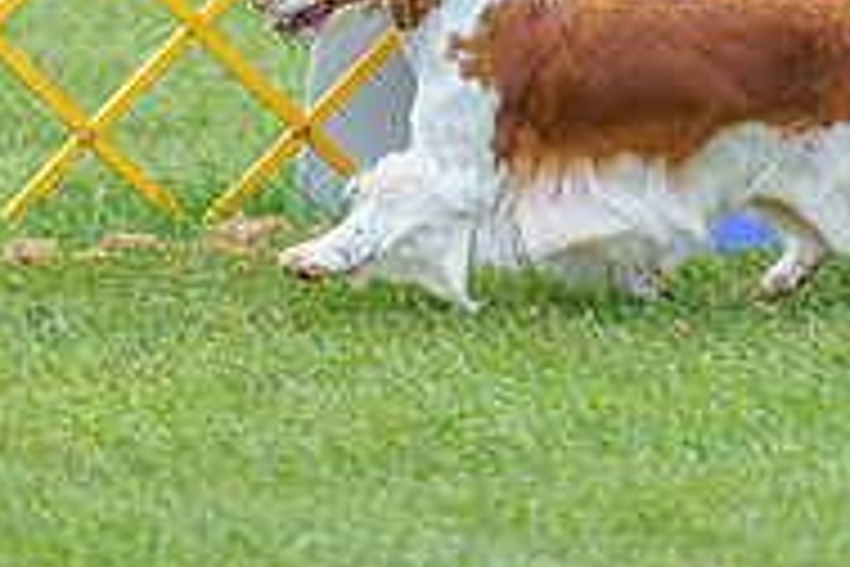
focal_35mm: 715
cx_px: 429
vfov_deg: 1.9
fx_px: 16881
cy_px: -306
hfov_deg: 2.9
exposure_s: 1/640
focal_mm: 200
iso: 640
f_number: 2.8
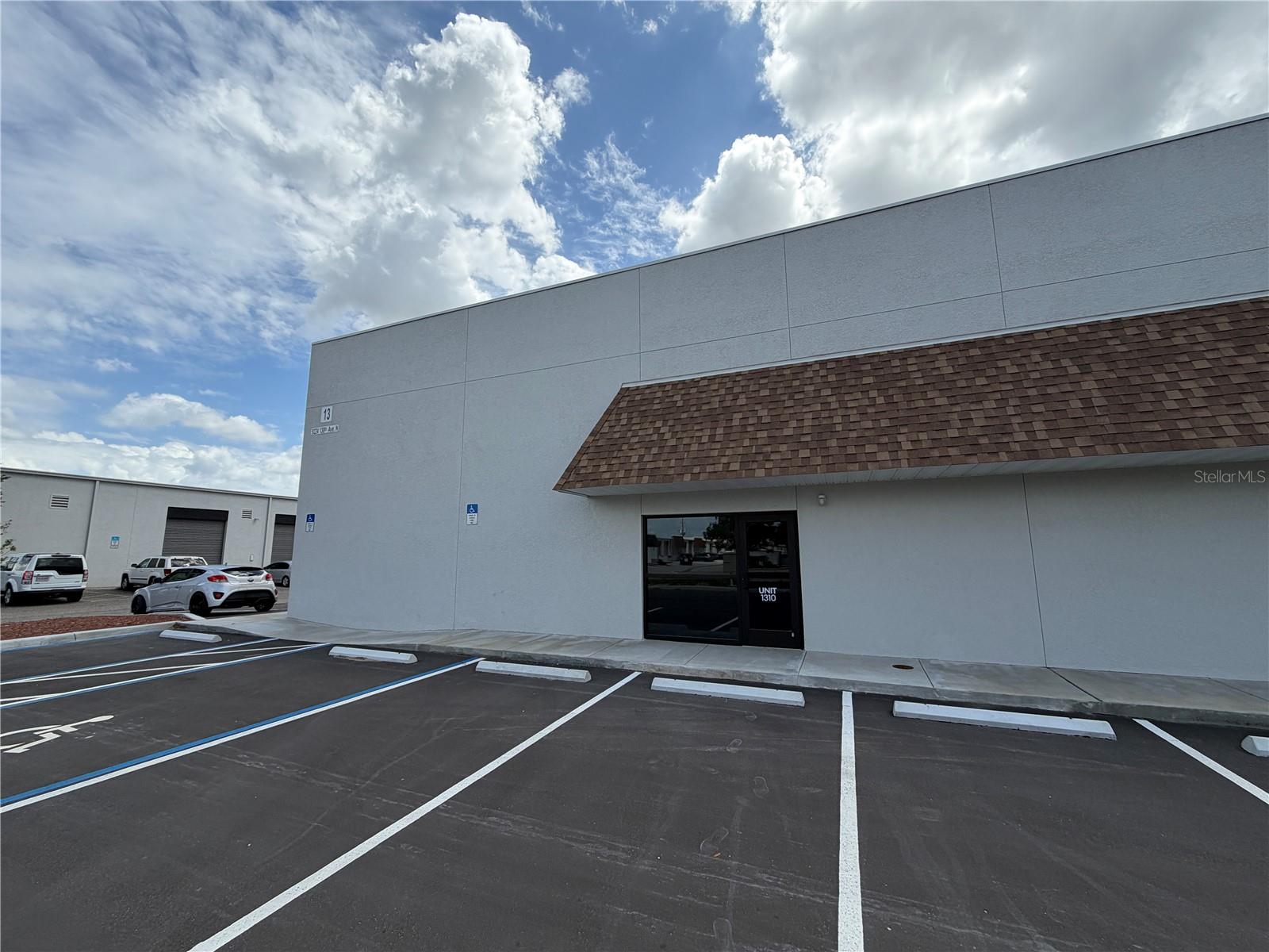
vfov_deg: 85.7
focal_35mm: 14
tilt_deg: +7.4
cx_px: 634
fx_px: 513
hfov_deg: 102.1
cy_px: 476
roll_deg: -0.6
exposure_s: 1/1087
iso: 25
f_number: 2.2
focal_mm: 2.22
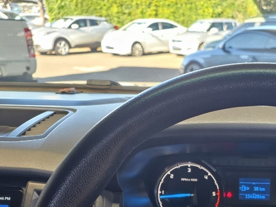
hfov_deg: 36.7
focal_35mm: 49
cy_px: 218
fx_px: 390
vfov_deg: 27.5
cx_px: 245
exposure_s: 1/58.7
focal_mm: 6.25
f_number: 1.7
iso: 100
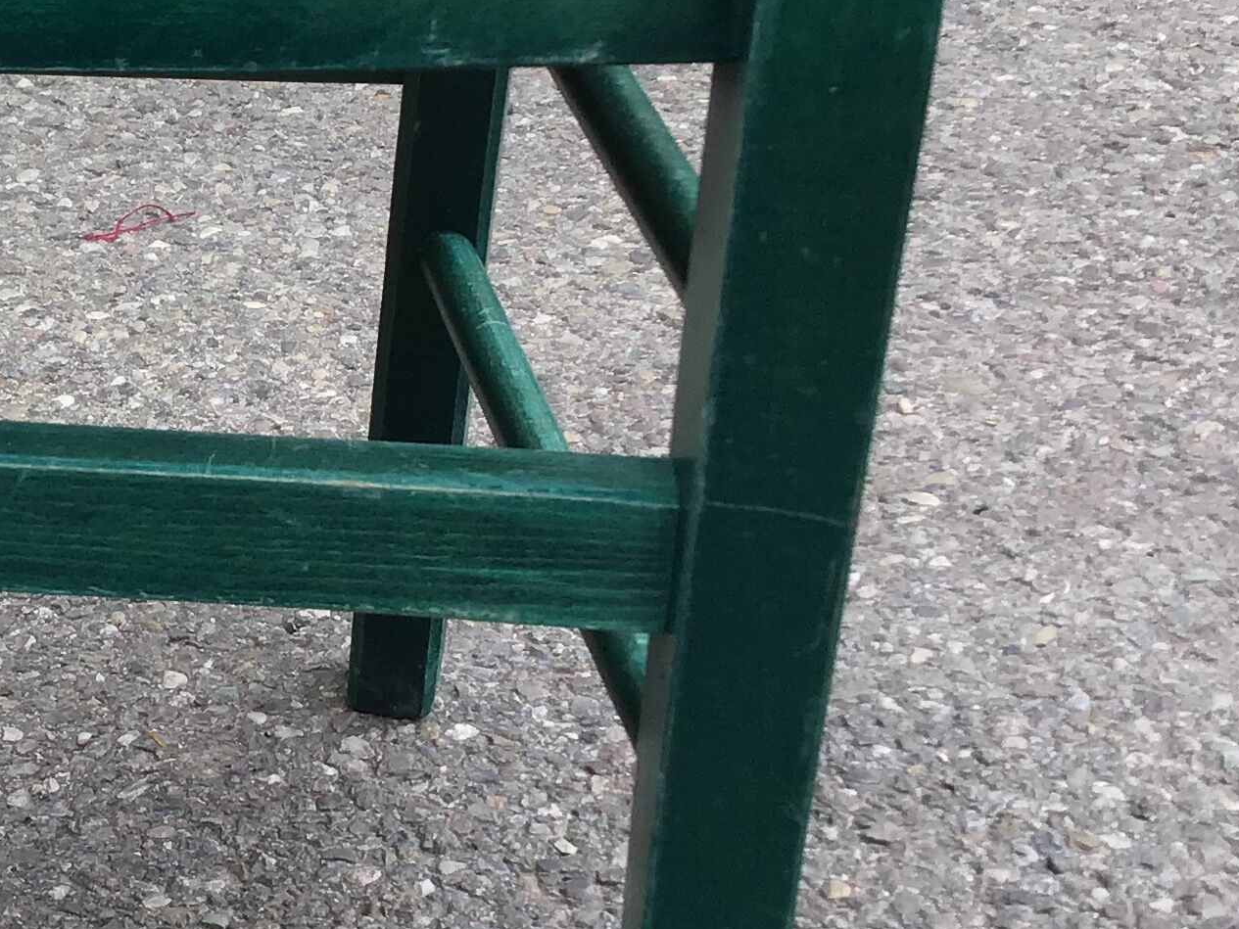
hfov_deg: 23.3
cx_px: -33
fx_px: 2864
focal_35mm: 80
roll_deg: -0.5
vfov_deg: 18.4
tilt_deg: -32.2
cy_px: 473
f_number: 2.4
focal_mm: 3.3
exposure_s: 1/247
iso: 25
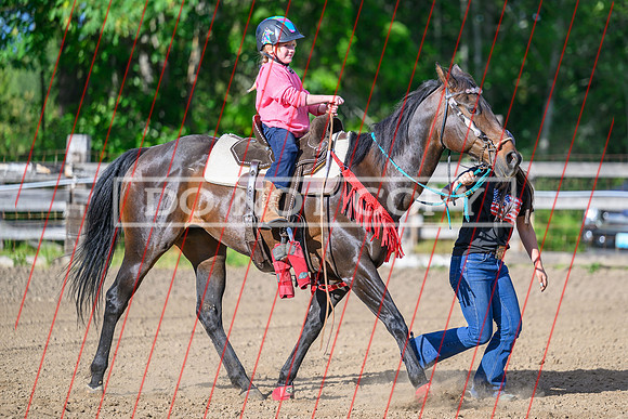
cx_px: 351
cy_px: 180
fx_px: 3231
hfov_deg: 11.1
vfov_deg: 7.4
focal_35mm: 185
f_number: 2.8
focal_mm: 160
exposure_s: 1/2500
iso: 250
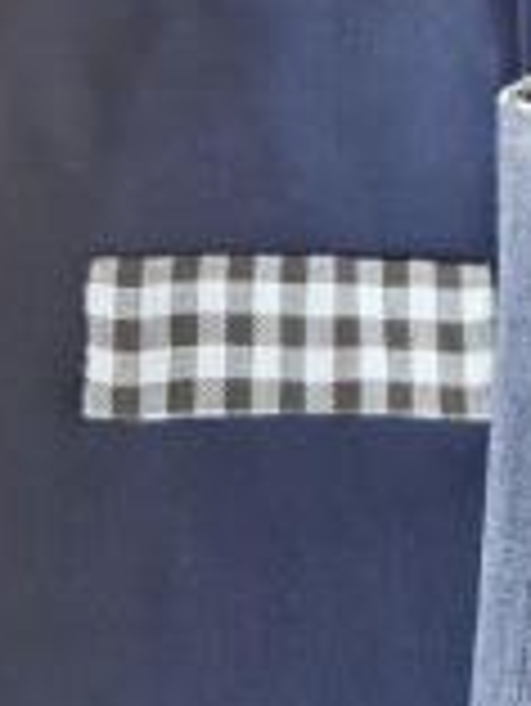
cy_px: -378
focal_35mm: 82
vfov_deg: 20.2
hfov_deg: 15.9
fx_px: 1675
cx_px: 891
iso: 250
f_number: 1.7
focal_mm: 6.3
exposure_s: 1/359
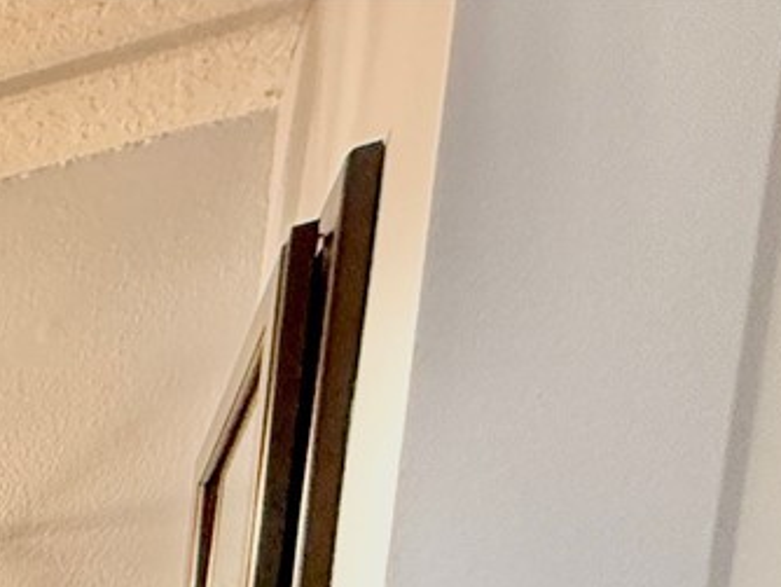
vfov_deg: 14.6
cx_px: -945
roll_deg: -0.6
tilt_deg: -6.4
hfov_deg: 16.8
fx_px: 1513
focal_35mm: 67
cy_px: 1396
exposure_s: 1/120
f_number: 2.2
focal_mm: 2.22
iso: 320
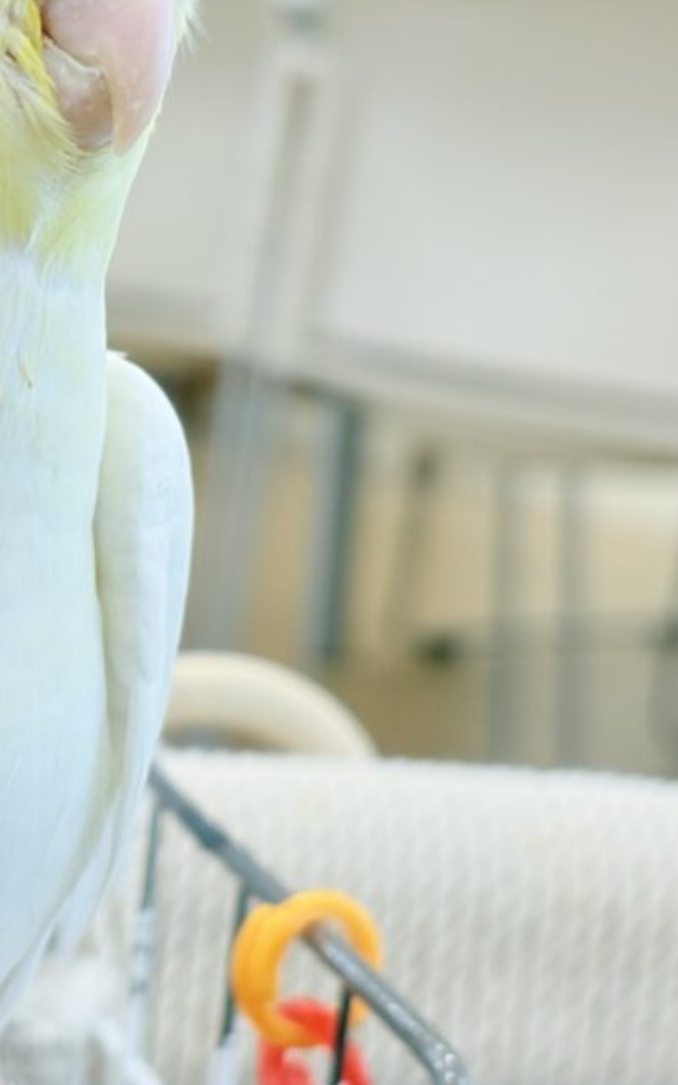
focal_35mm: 103
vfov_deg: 20.1
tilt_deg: -7.3
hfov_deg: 12.5
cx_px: -68
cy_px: 326
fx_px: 3046
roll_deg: -4.1
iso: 32
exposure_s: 1/50
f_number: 1.6
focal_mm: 5.96
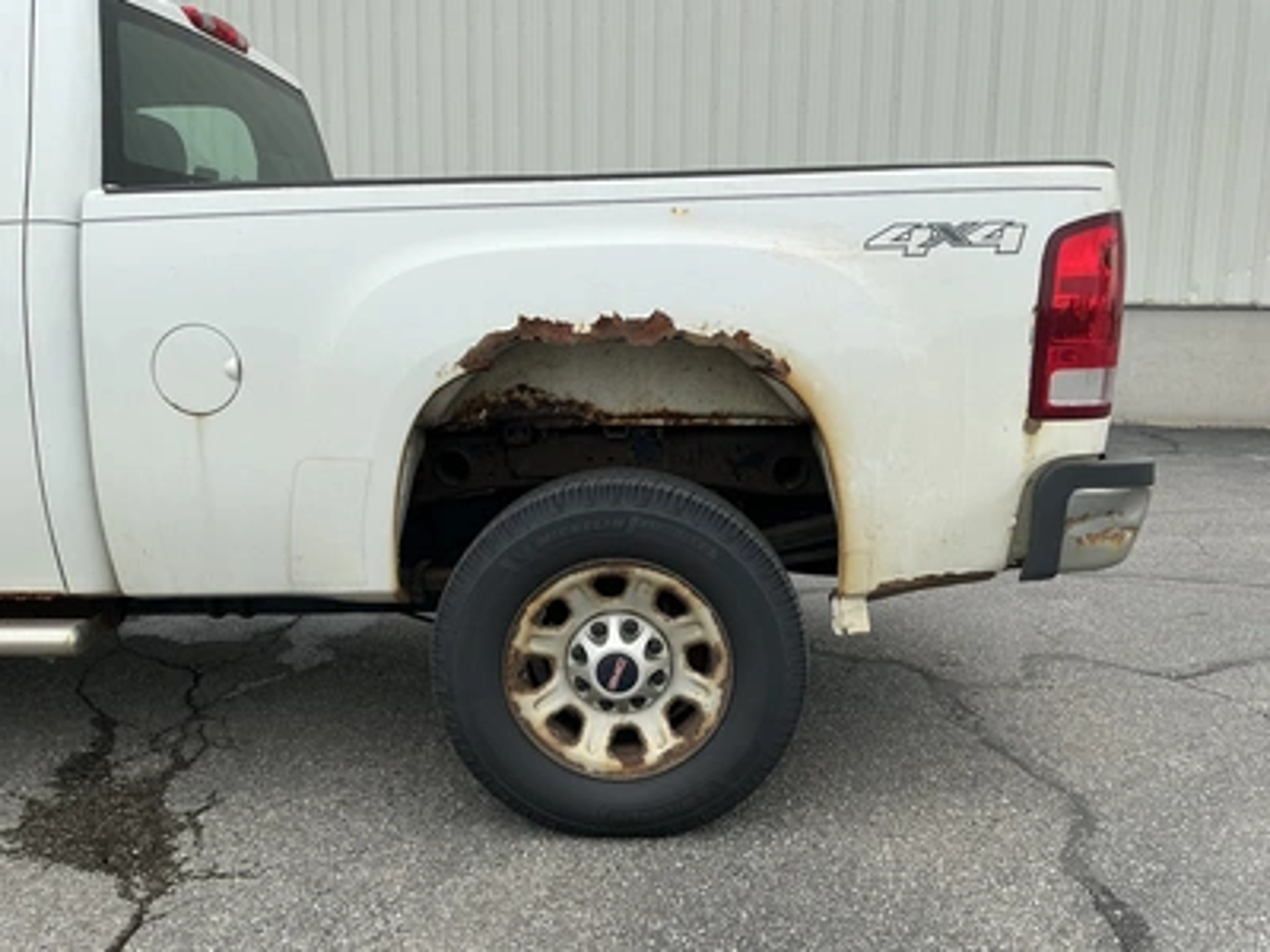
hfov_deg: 63.4
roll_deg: +0.4
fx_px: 1027
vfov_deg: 49.7
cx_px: 635
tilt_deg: -7.3
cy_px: 476
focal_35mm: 28
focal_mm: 3
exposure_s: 1/739
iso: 25
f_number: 1.8
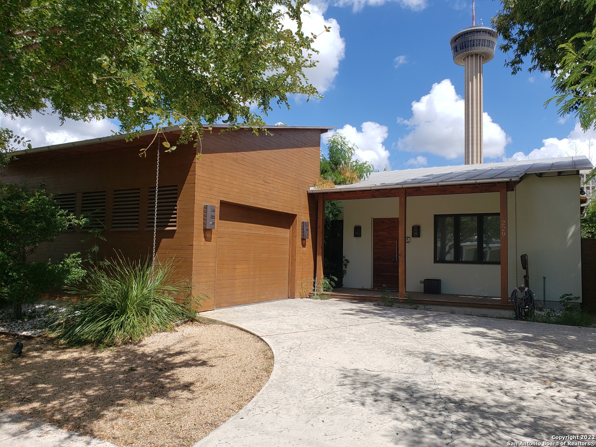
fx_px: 448
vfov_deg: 53.1
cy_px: 224
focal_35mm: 26
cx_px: 298
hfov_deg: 67.3
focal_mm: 4.3
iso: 50
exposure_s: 1/1593
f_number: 2.4
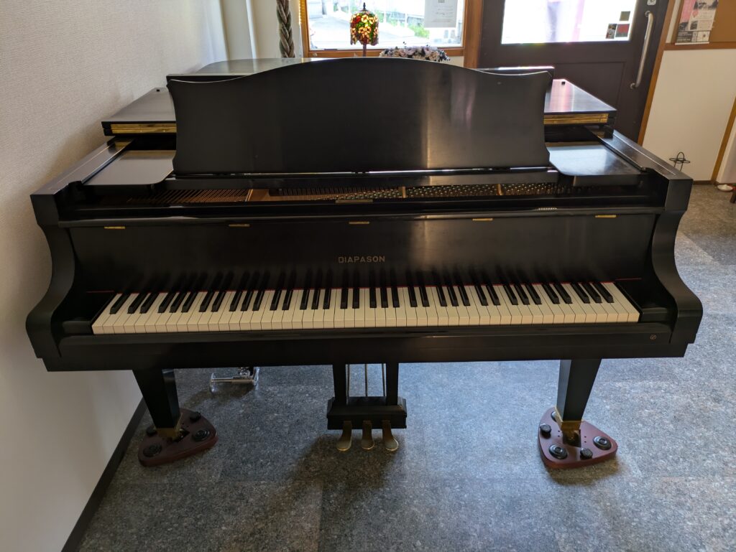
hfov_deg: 69.4
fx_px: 532
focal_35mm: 25
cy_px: 276
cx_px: 368
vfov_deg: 54.9
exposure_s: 1/40
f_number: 1.89
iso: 70
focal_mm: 5.43
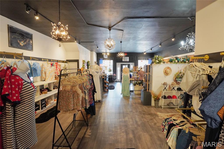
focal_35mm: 16
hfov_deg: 95.0
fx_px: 103
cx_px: 112
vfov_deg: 72.0
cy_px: 74
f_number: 4
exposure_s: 1/160
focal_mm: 11
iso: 1250
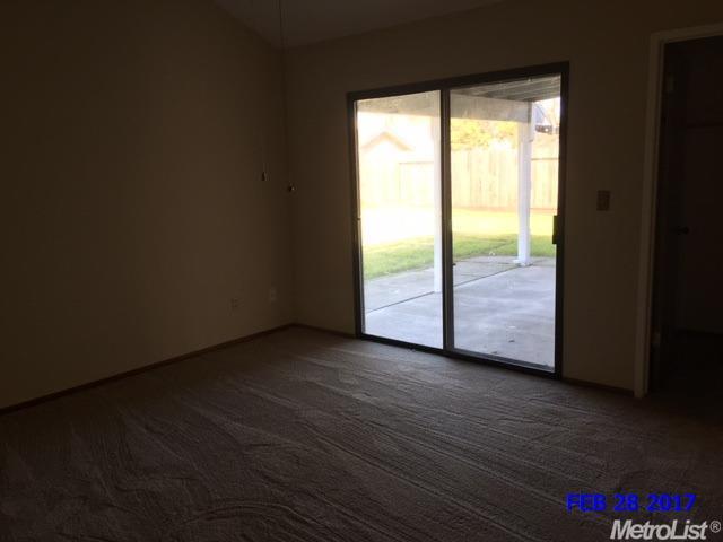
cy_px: 271
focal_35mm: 29
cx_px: 362
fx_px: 606
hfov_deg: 61.7
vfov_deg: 48.2
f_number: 2.2
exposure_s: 1/40
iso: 32
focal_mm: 4.15
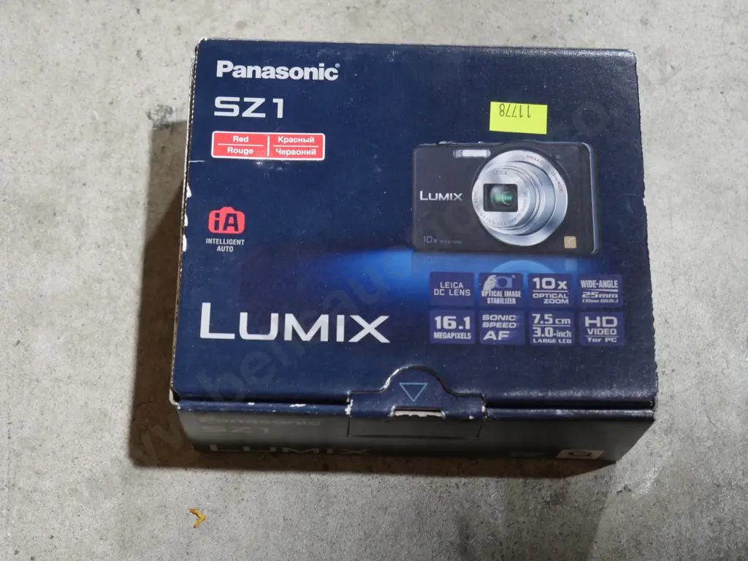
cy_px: 280
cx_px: 374
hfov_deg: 31.2
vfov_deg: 23.7
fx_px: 1340
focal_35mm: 62
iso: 1250
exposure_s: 1/80
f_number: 5.4
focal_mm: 31
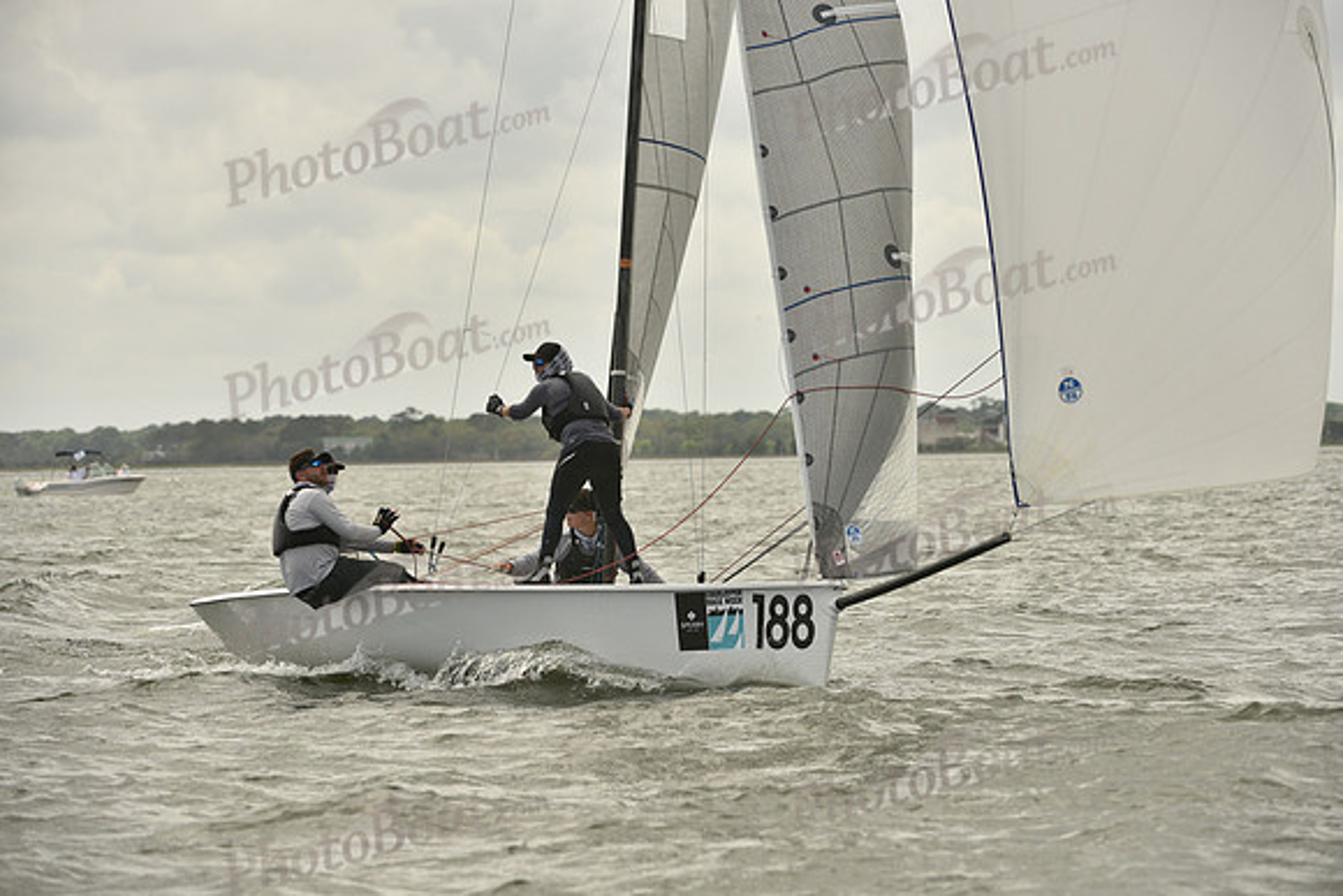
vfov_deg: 6.9
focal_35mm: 200
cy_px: 448
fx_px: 7463
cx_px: 672
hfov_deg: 10.3
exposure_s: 1/1600
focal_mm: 200
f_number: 6.3
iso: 320
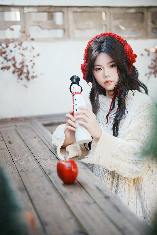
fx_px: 327
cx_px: 78
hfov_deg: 27.0
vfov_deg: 39.6
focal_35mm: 50
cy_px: 118
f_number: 2
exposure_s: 1/320
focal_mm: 50
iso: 160
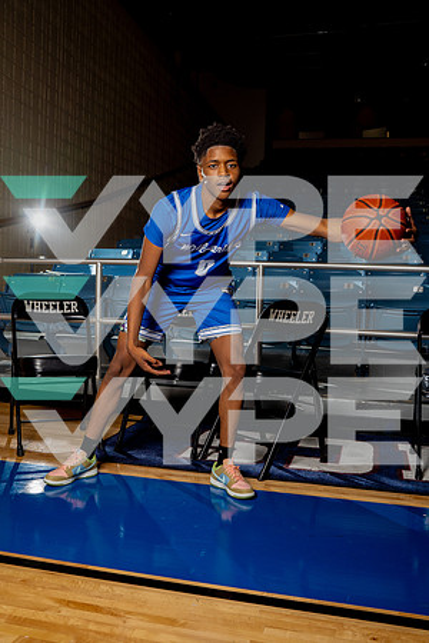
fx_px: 626
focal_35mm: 35
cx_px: 214
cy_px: 322
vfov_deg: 54.4
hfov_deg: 37.9
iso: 320
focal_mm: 35
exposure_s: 1/250
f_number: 6.3
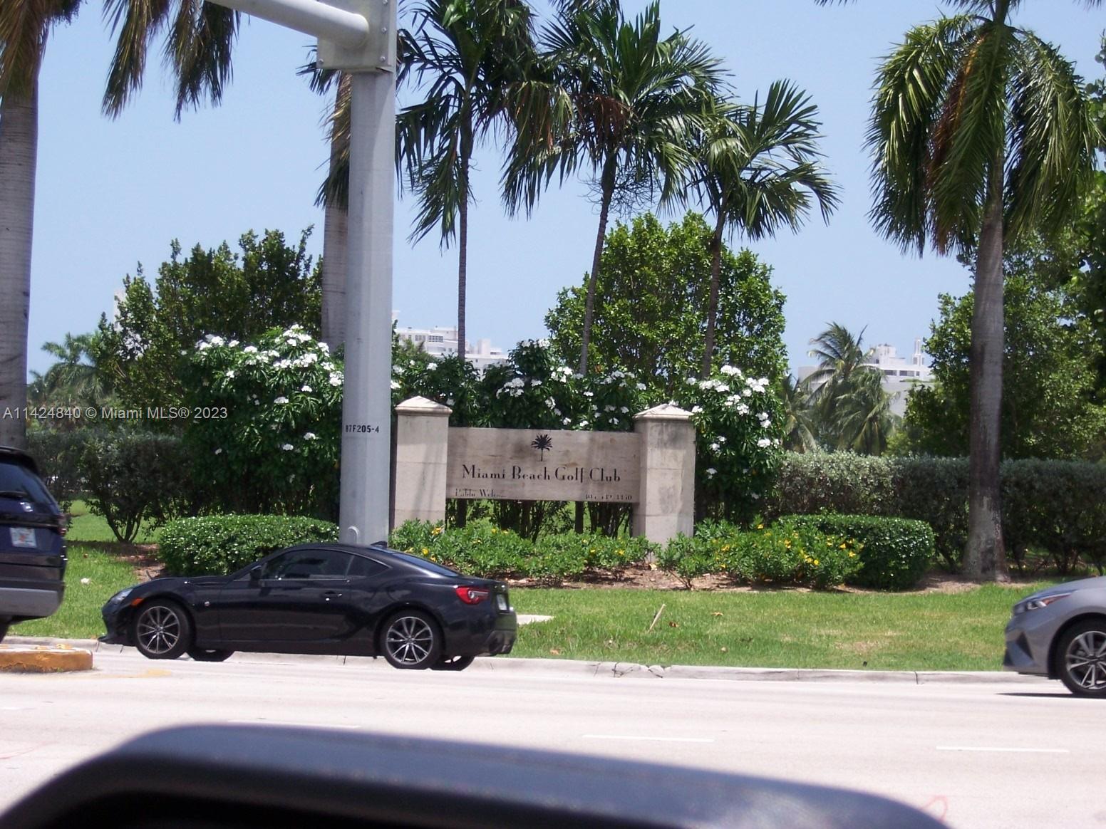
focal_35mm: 108
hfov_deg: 18.2
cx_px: 553
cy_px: 414
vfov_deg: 13.7
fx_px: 3451
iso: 80
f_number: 5.6
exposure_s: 1/350
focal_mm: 18
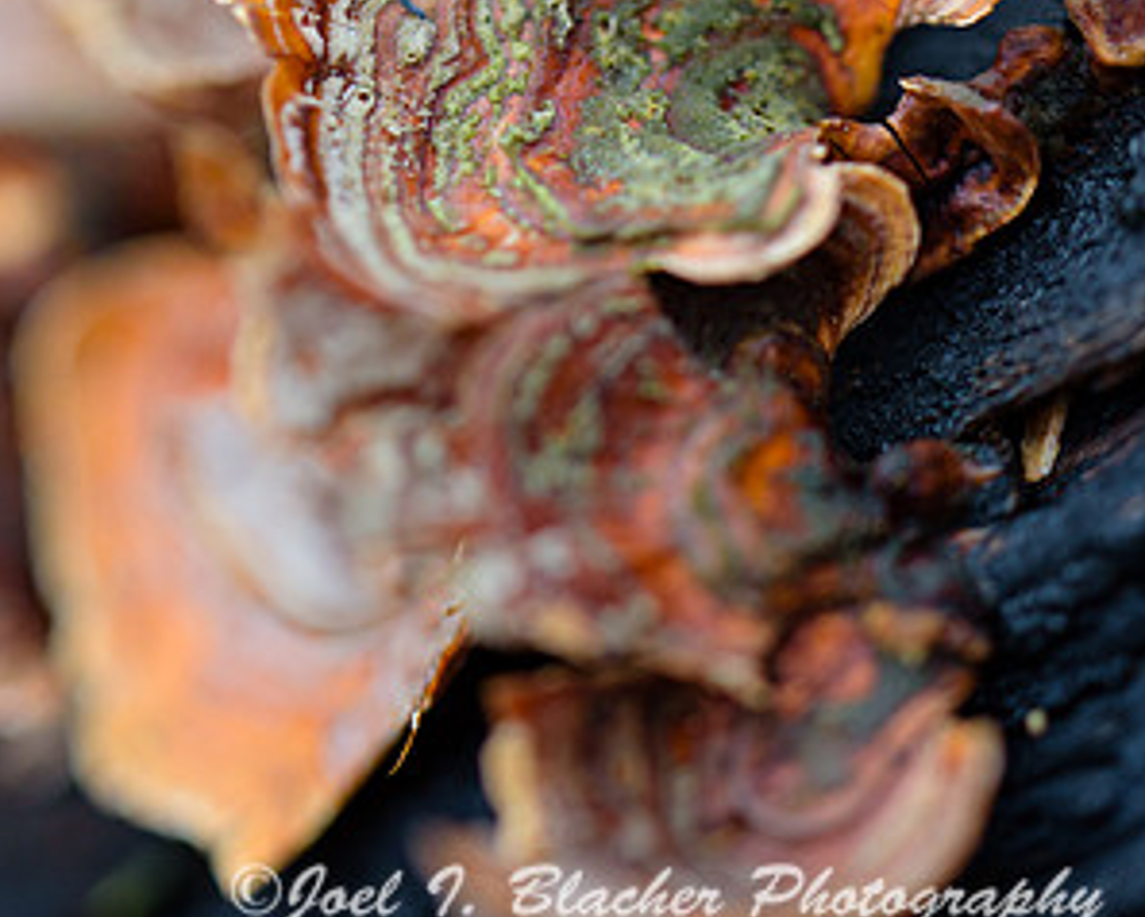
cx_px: 569
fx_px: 4340
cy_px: 131
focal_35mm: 128
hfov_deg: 15.0
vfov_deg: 12.0
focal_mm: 90
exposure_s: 1/100
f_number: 4
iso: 640
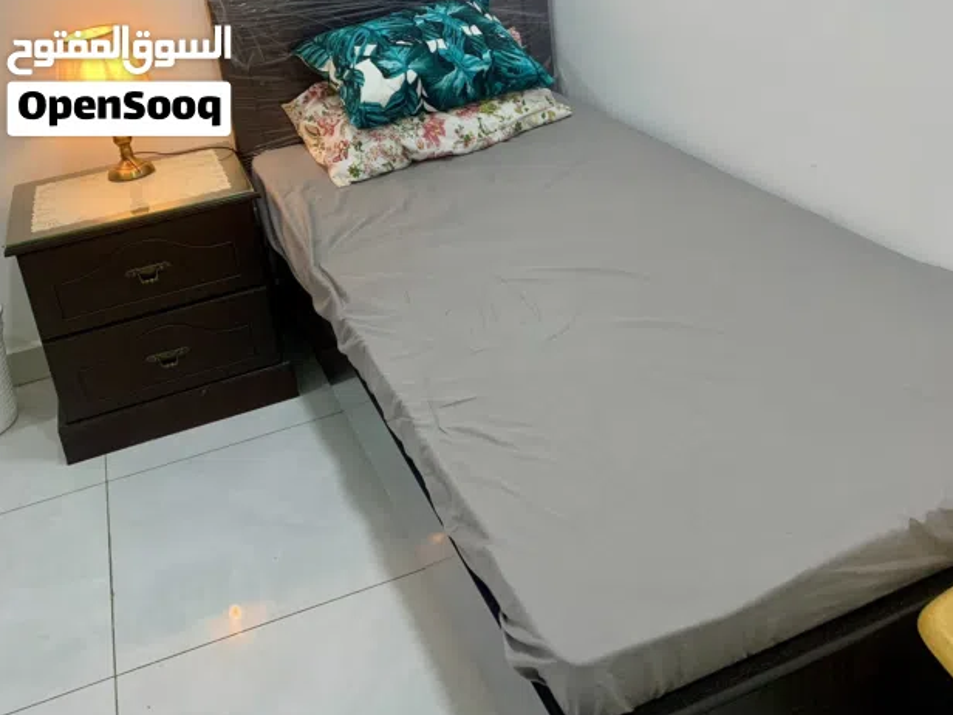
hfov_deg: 65.3
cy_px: 359
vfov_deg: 51.4
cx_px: 464
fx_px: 743
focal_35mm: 27
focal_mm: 4.25
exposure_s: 1/50
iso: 100
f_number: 1.8
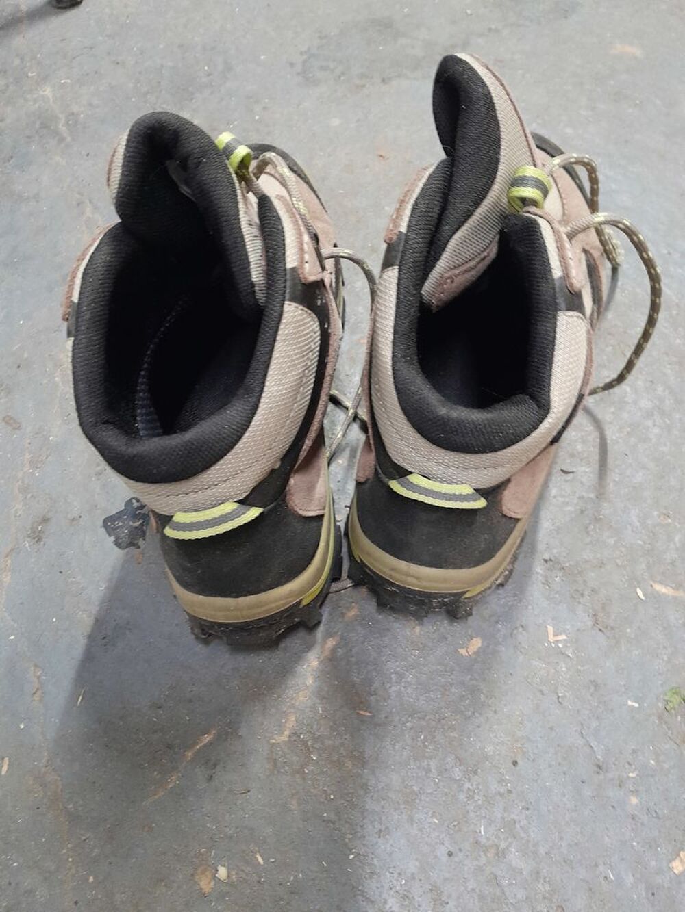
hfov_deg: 53.1
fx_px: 686
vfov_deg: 67.3
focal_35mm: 26
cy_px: 456
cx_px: 342
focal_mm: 3.98
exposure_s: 1/33
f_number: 1.8
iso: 500
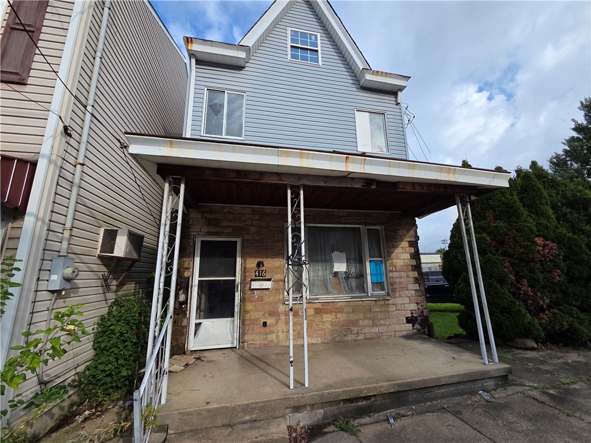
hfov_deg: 106.2
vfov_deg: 89.9
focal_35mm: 13
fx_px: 222
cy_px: 222
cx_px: 296
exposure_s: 1/2000
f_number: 2.2
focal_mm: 2.2
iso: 80
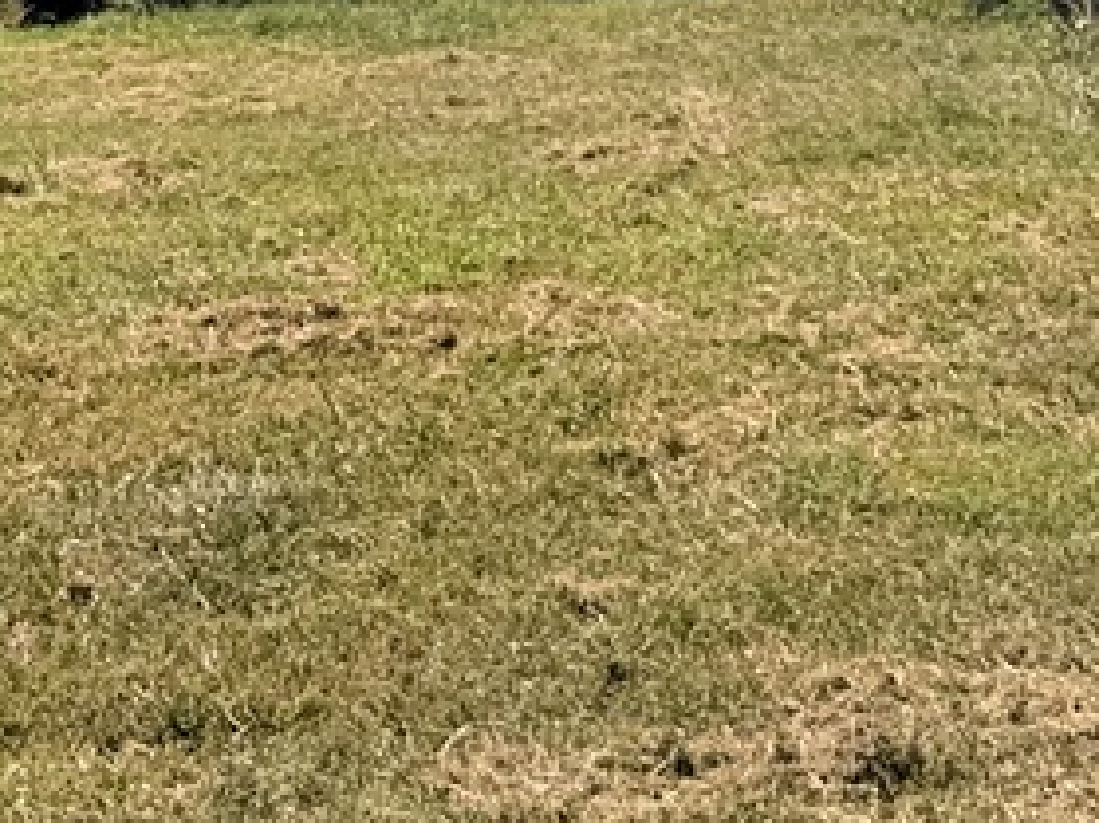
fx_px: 3935
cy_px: -433
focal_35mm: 124
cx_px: -256
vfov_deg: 11.4
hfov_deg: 15.3
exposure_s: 1/6711
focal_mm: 6.76
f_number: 1.78
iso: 80
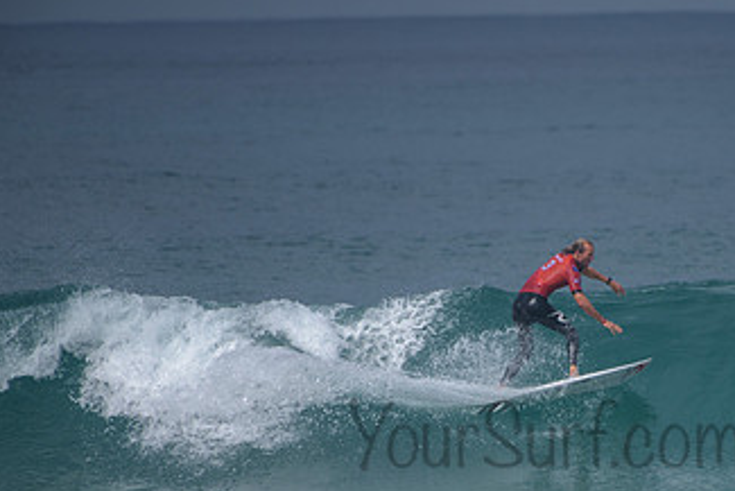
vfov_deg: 1.5
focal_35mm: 892
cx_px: 583
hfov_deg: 2.3
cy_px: 415
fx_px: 18219
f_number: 5.6
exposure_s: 1/2000
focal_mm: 500
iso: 160
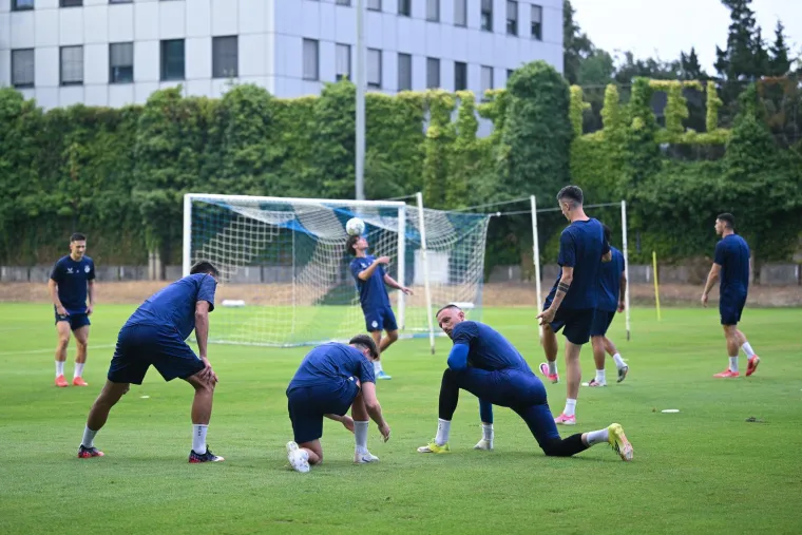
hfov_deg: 23.6
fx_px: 1916
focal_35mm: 86
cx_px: 401
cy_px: 268
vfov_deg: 15.9
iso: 3200
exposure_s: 1/800
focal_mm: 86
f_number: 2.8
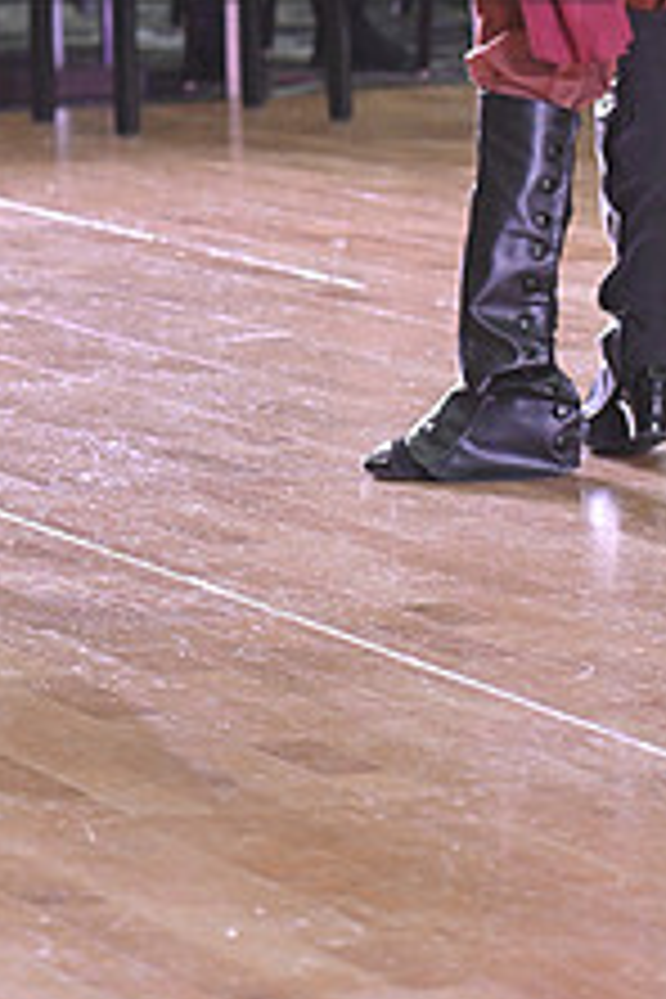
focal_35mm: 313
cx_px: -2
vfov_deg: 6.5
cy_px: -144
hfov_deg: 4.4
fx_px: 8685
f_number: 5.6
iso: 3200
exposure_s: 1/320
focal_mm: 120
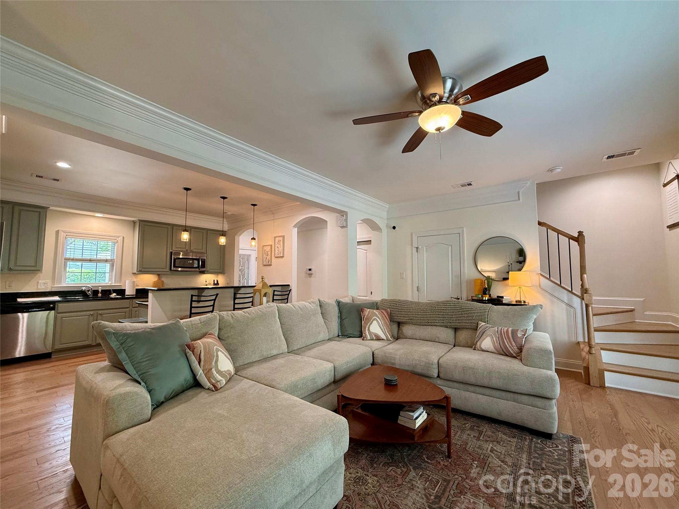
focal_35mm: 14
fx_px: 275
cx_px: 340
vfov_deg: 85.7
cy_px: 254
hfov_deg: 102.1
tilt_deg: +3.9
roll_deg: -0.1
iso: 200
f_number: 2.2
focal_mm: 2.22
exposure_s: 1/60
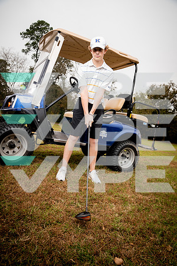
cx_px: 88
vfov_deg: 69.4
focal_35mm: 26
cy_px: 133
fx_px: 192
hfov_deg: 49.6
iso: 200
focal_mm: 26
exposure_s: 1/250
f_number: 4.5
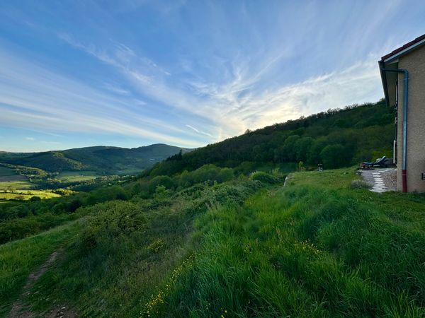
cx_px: 212
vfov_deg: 85.7
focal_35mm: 14
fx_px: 172
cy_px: 159
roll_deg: -1.2
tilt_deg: +0.8
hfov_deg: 102.1
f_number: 2.2
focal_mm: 2.22
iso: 50
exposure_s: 1/1637
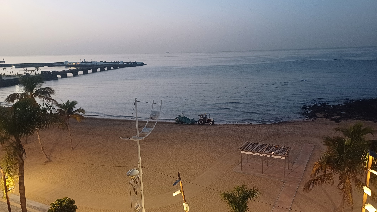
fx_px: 280
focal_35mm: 28
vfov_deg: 41.5
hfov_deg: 67.9
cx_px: 188
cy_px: 114
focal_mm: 4.65
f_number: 1.8
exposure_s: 1/33
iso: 500
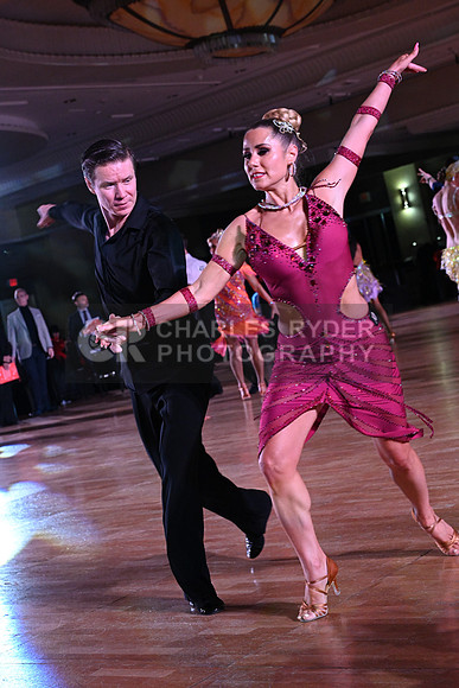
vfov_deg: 31.4
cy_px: 344
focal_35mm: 64
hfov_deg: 21.3
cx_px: 230
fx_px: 1223
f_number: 6.3
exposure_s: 1/320
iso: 5000
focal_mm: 64
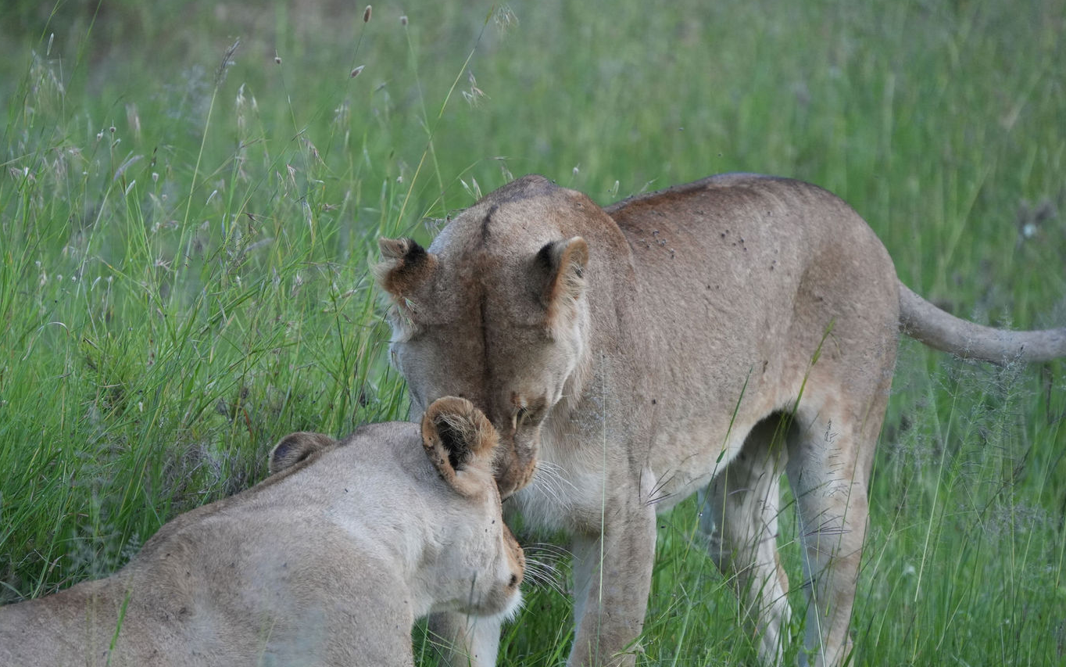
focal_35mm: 478
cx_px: 460
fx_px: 13889
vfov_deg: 2.7
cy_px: 408
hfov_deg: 4.4
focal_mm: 400
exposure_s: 1/500
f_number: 6.3
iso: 3200
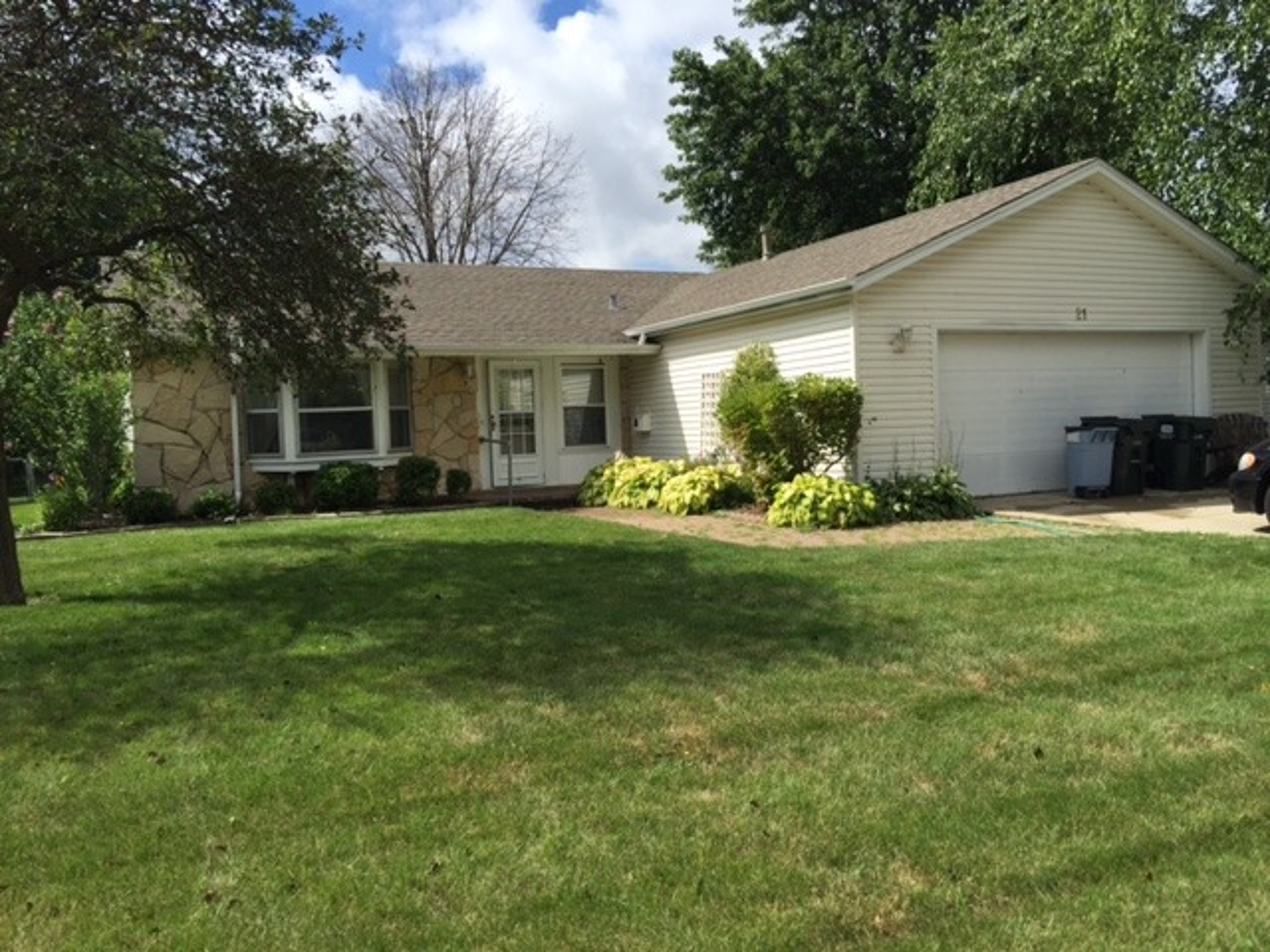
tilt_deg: -3.1
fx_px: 1064
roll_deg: +0.0
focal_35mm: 29
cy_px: 476
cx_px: 635
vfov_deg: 48.2
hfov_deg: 61.7
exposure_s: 1/2083
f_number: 2.2
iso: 32
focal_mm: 4.15
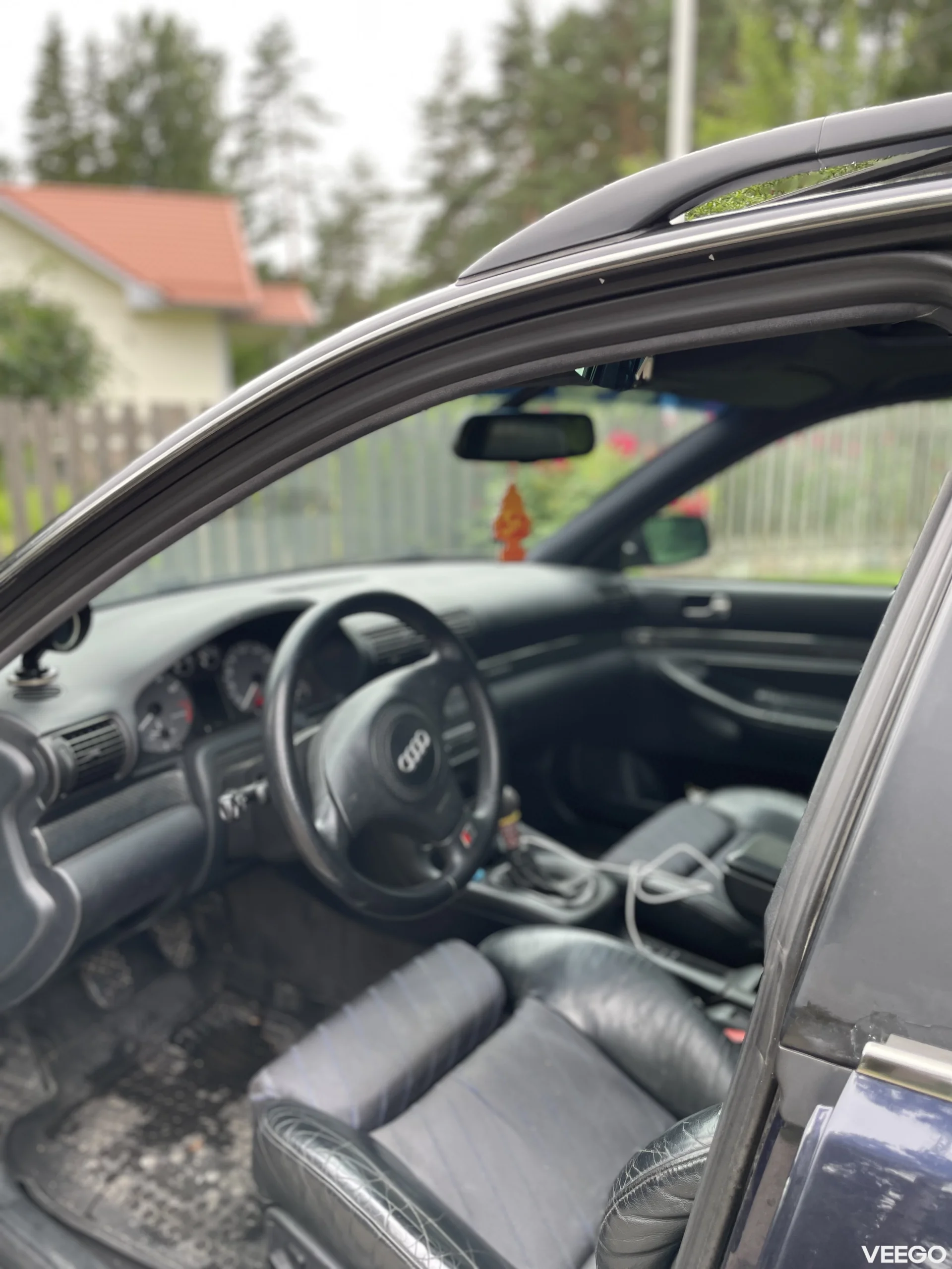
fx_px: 953
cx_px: 476
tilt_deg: -11.6
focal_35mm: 26
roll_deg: +0.7
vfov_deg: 67.3
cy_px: 634
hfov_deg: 53.1
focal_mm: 4.2
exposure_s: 1/121
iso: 32
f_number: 1.6
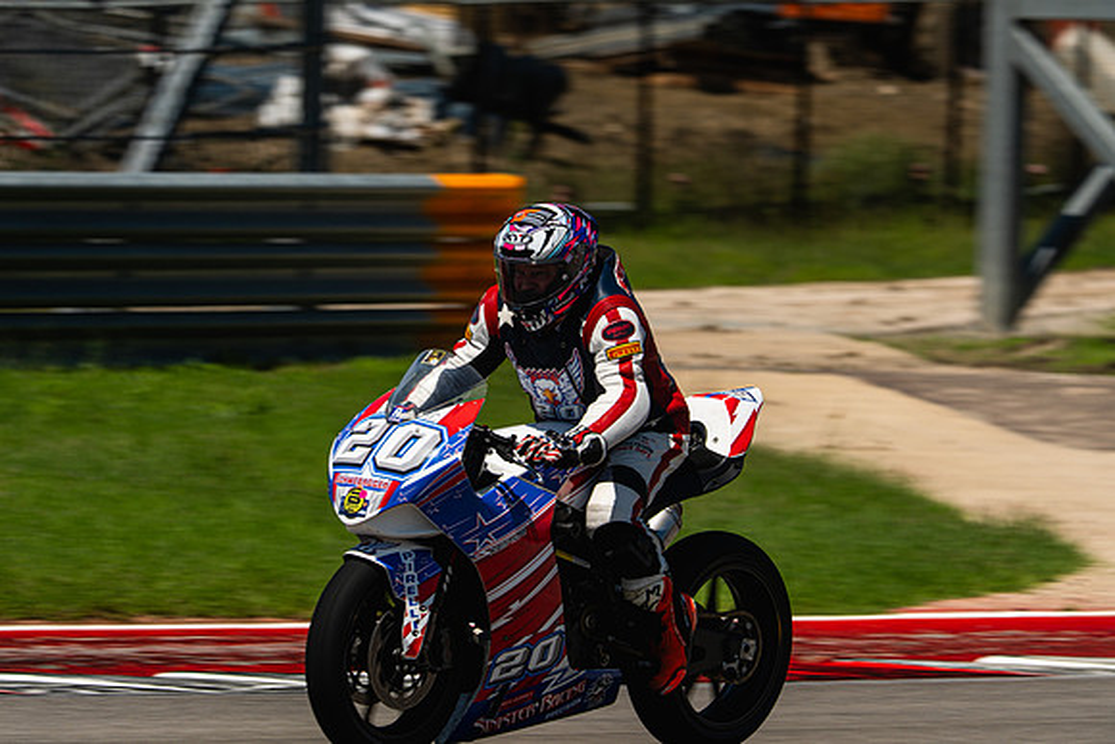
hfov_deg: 4.9
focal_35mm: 420
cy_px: 372
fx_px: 13011
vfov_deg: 3.3
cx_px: 558
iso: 160
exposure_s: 1/400
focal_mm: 280
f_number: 7.1
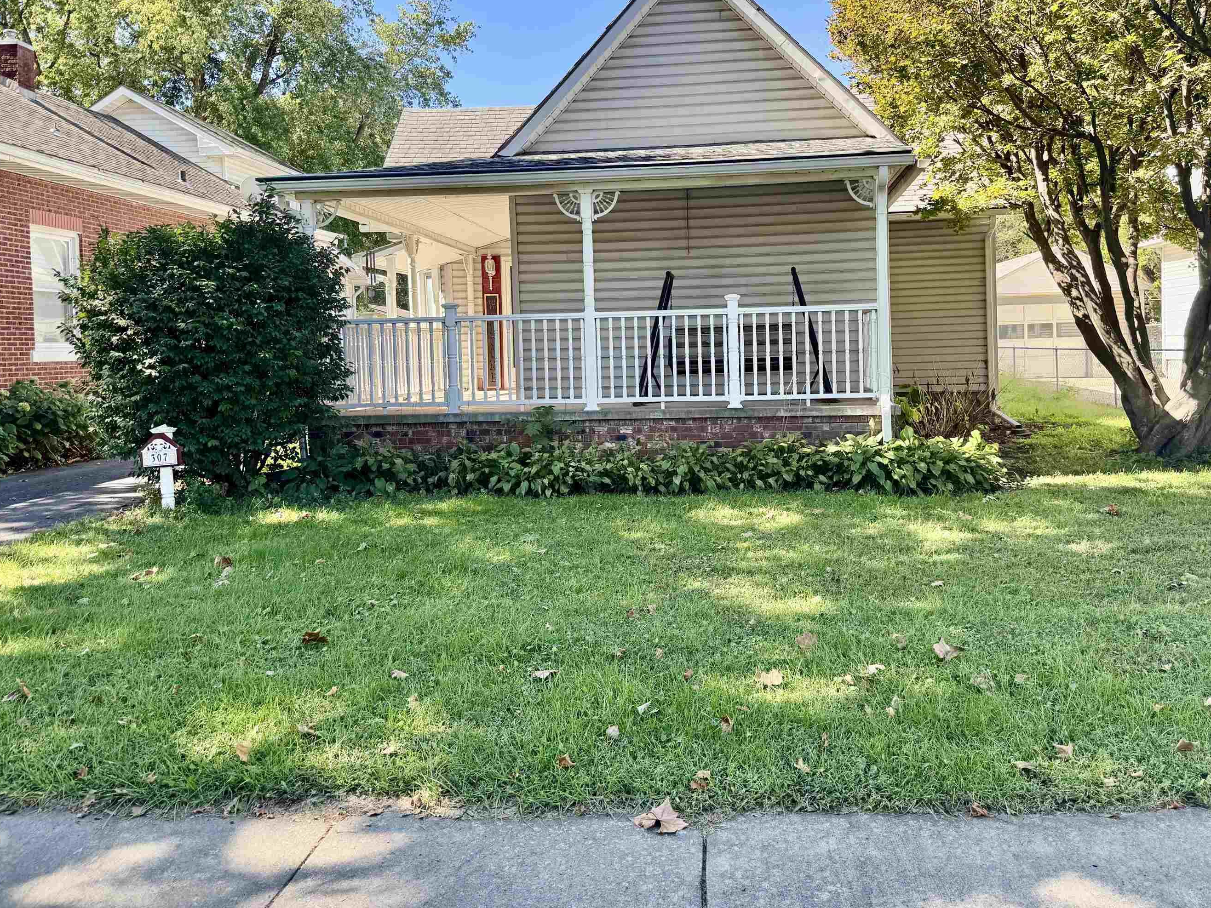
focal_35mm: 28
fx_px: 980
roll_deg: +2.0
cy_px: 387
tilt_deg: -1.1
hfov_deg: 63.4
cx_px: 641
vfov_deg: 49.6
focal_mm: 6.76
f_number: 1.78
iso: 80
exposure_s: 1/499
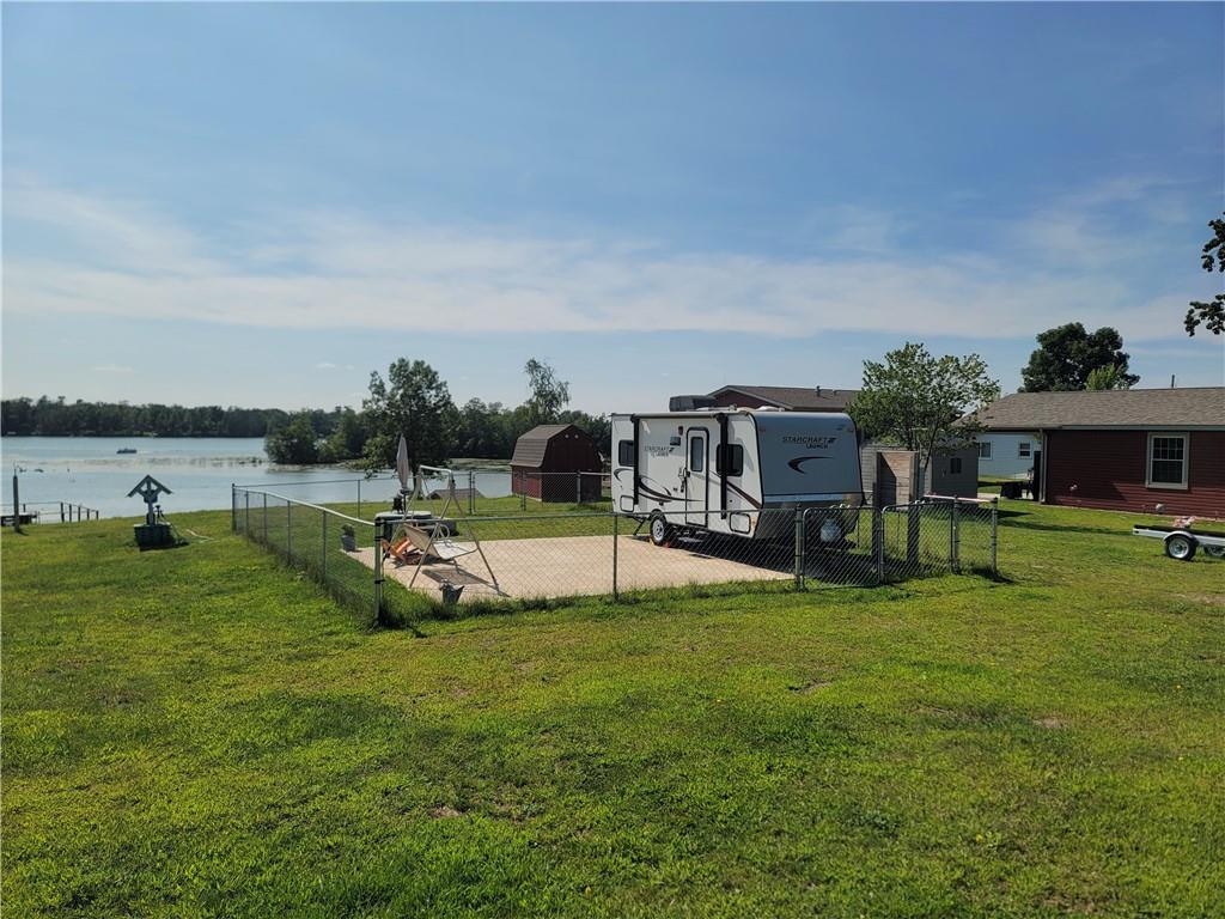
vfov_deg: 54.9
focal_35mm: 25
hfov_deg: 69.4
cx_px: 612
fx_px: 885
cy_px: 460
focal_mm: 7
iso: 20
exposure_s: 1/2246
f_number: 1.8
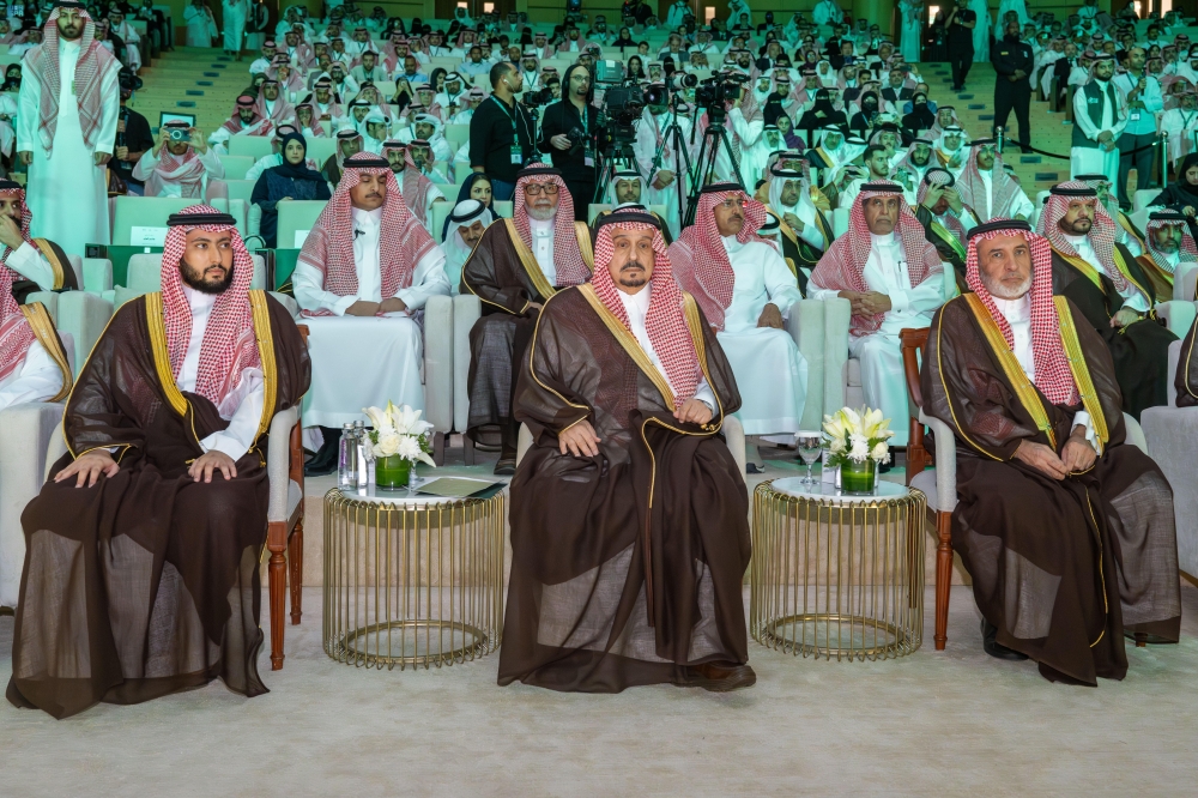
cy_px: 399
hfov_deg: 58.0
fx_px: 1081
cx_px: 599
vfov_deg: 40.5
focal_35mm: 32
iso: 3200
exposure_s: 1/200
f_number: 5
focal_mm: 32.5
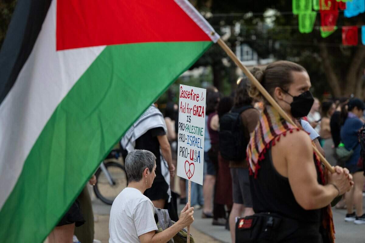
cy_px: 122
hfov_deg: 23.6
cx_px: 182
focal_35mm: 86
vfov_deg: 15.9
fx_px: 872
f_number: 2.8
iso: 800
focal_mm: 86
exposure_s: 1/400
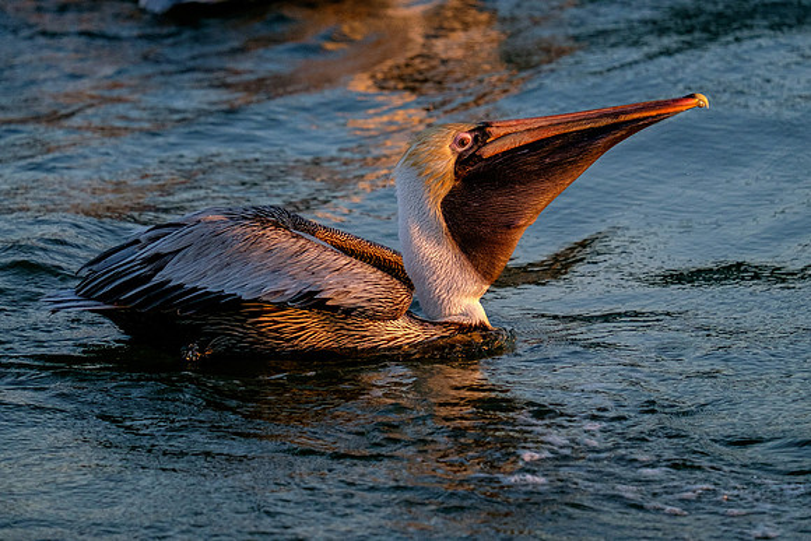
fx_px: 8819
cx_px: 372
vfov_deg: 3.5
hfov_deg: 5.3
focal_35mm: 391
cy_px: 188
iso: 800
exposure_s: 1/1000
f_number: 5.6
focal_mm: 200
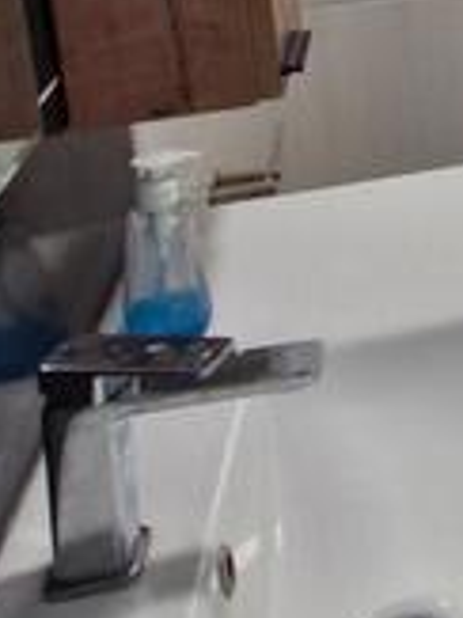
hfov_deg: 16.9
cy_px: -152
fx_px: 1143
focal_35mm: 64
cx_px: 934
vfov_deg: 26.4
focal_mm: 1.74
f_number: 2.2
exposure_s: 1/50
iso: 200
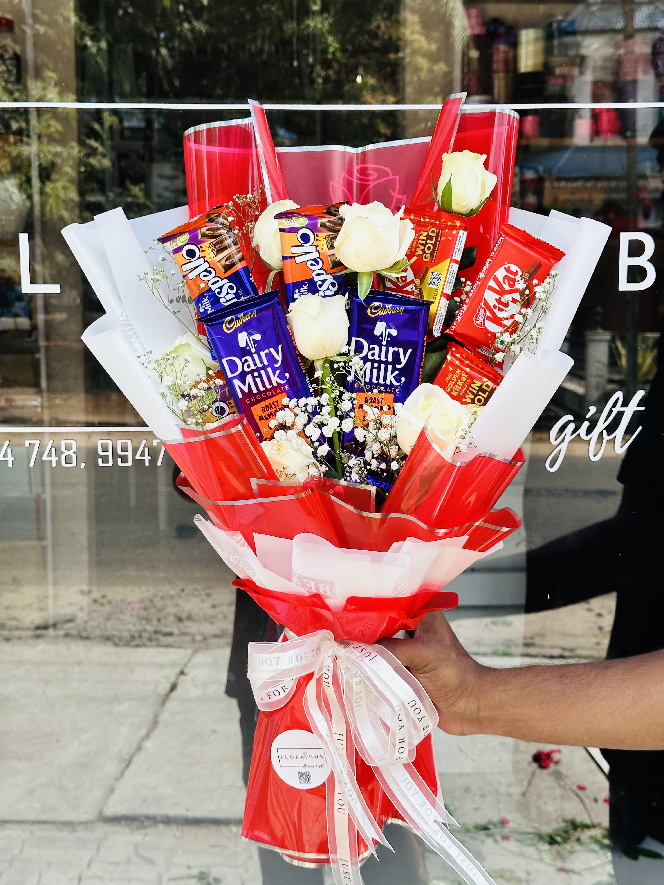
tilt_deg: -7.6
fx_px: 1228
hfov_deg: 30.3
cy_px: 442
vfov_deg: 39.7
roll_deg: -0.2
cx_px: 332
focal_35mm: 48
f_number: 1.78
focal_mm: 6.86
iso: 64
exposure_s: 1/1289
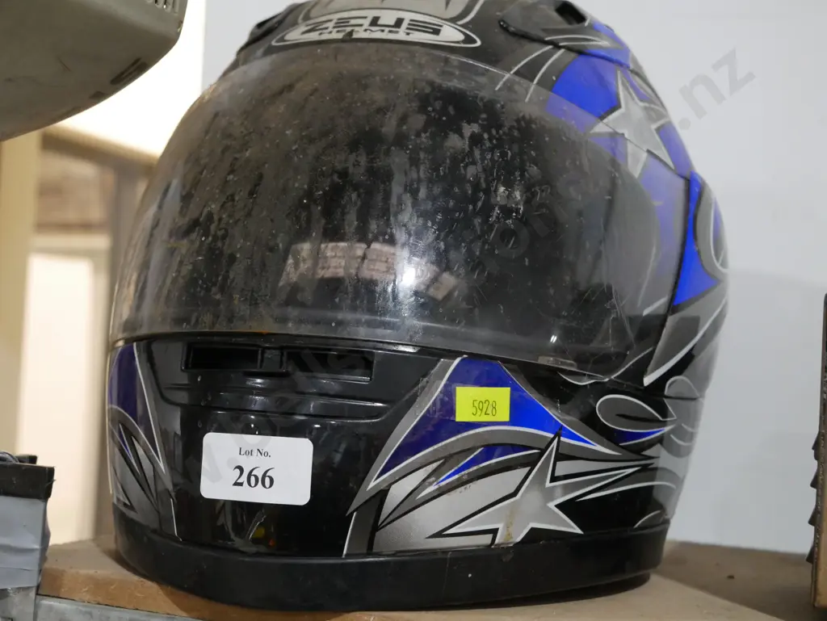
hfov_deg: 36.8
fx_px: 1243
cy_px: 310
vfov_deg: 28.1
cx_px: 414
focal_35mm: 52
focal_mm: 26
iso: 2500
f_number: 5.6
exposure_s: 1/60
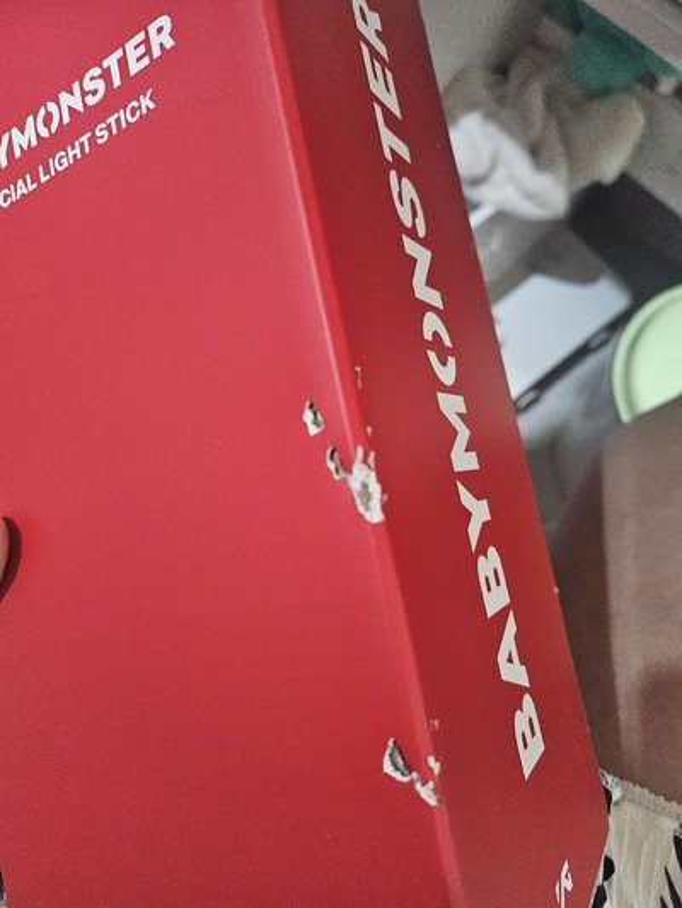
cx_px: 341
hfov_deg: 56.8
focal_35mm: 24
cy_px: 454
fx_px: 630
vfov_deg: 71.6
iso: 1000
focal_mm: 5
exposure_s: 1/120
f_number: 1.8
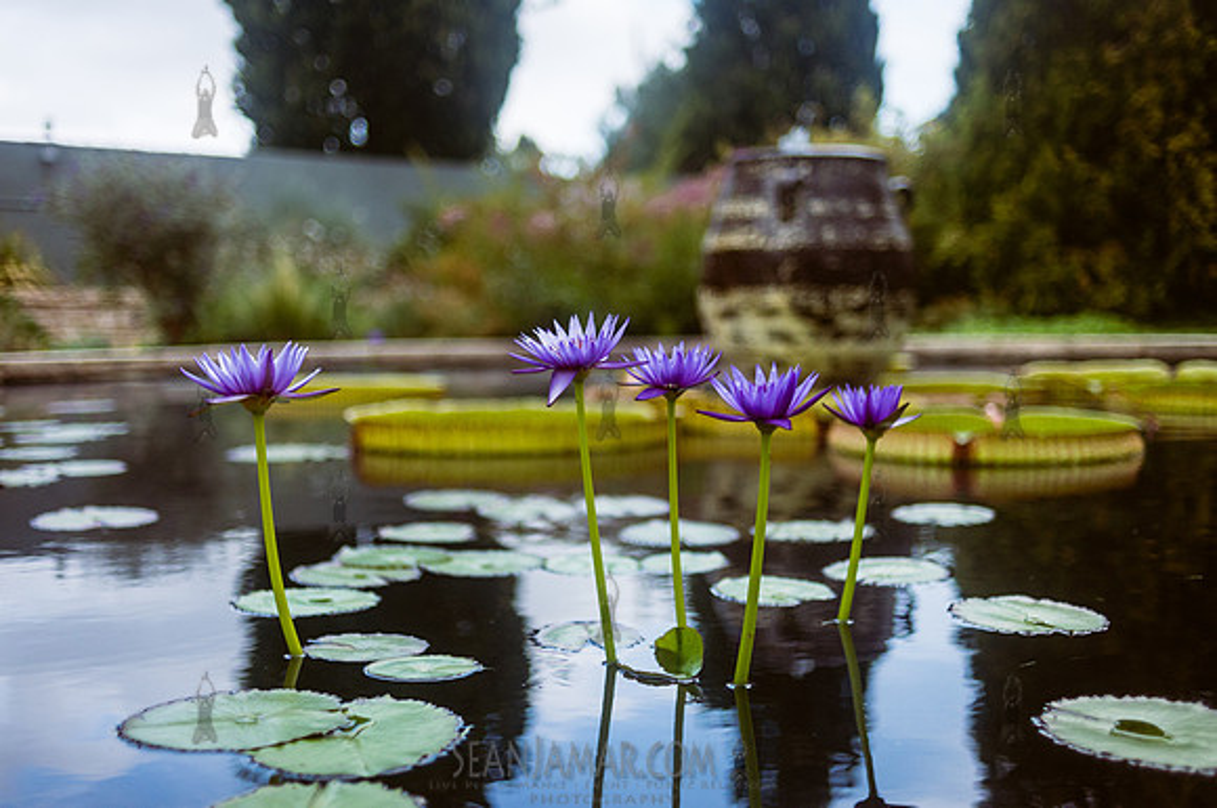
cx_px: 599
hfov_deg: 51.2
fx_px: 1269
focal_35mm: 38
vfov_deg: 35.3
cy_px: 372
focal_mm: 35
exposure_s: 1/4000
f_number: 2
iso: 640
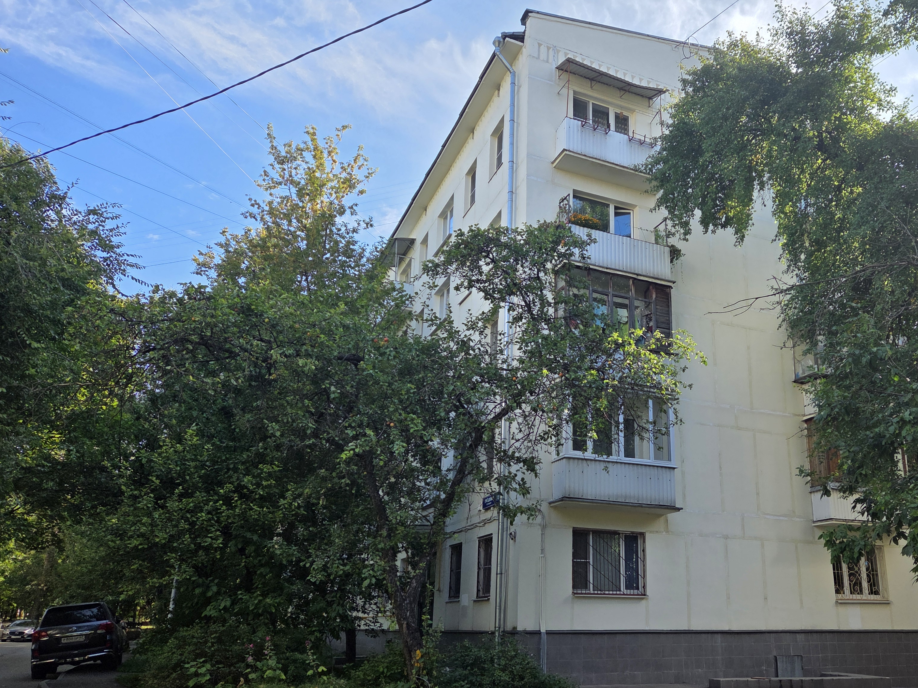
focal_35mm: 30
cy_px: 398
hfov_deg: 59.1
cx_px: 582
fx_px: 796
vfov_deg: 46.6
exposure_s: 1/2551
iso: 80
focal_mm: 5.4
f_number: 1.8
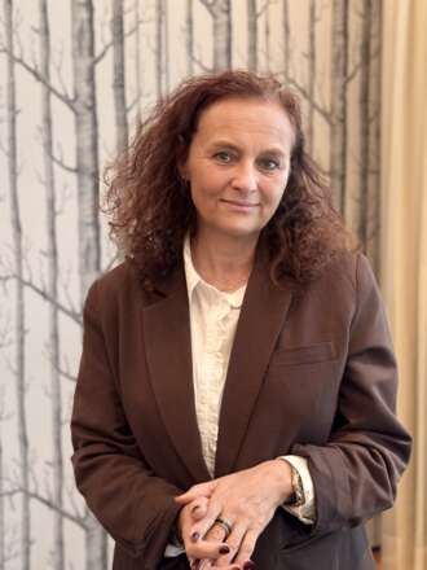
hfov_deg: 30.3
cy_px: 285
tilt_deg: -5.3
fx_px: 789
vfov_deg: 39.7
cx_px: 214
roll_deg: +0.7
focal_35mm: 48
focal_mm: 6.76
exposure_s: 1/33
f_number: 1.78
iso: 400
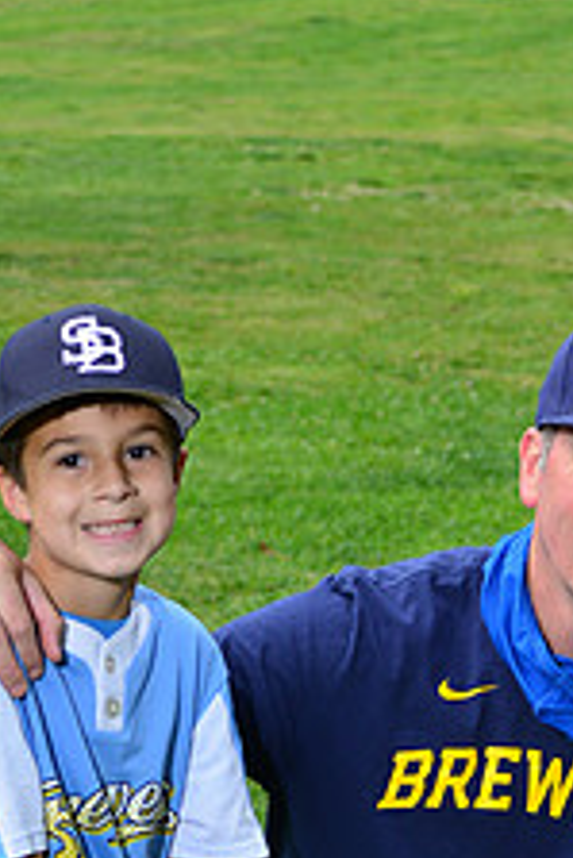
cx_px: 486
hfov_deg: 6.6
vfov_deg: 9.8
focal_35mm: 208
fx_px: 4958
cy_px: 943
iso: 200
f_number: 10
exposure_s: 1/200
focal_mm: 80
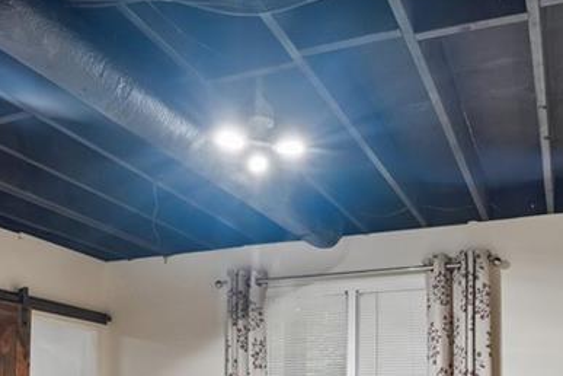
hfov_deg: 51.2
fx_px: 579
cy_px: 410
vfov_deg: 31.9
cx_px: 361
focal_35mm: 37
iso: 320
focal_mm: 14
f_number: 8
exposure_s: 1/6
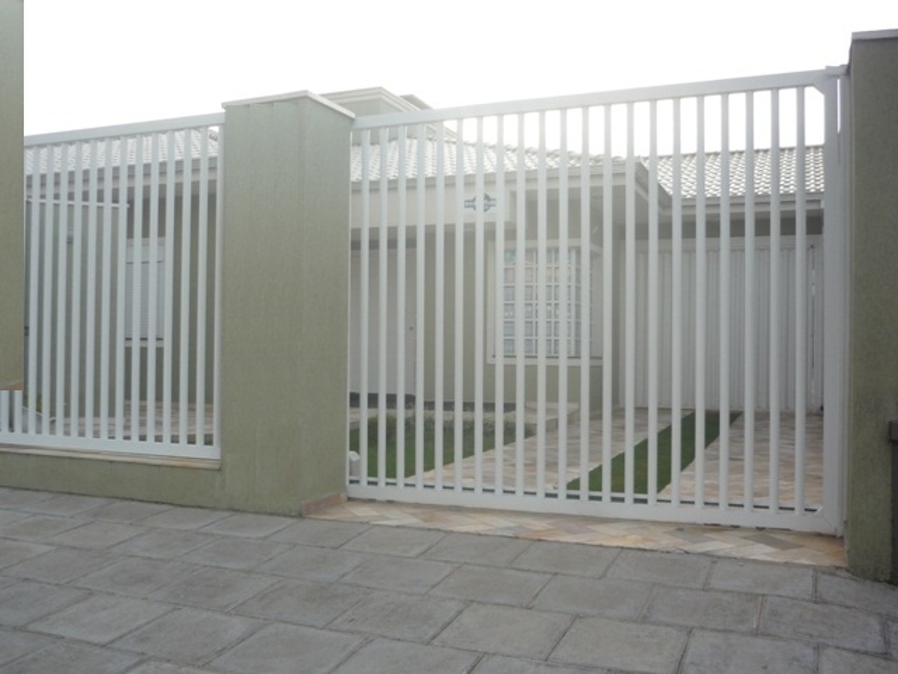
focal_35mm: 33
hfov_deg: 55.4
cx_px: 449
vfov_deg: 42.9
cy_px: 337
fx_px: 856
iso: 100
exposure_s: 1/250
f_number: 2.8
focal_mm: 5.5
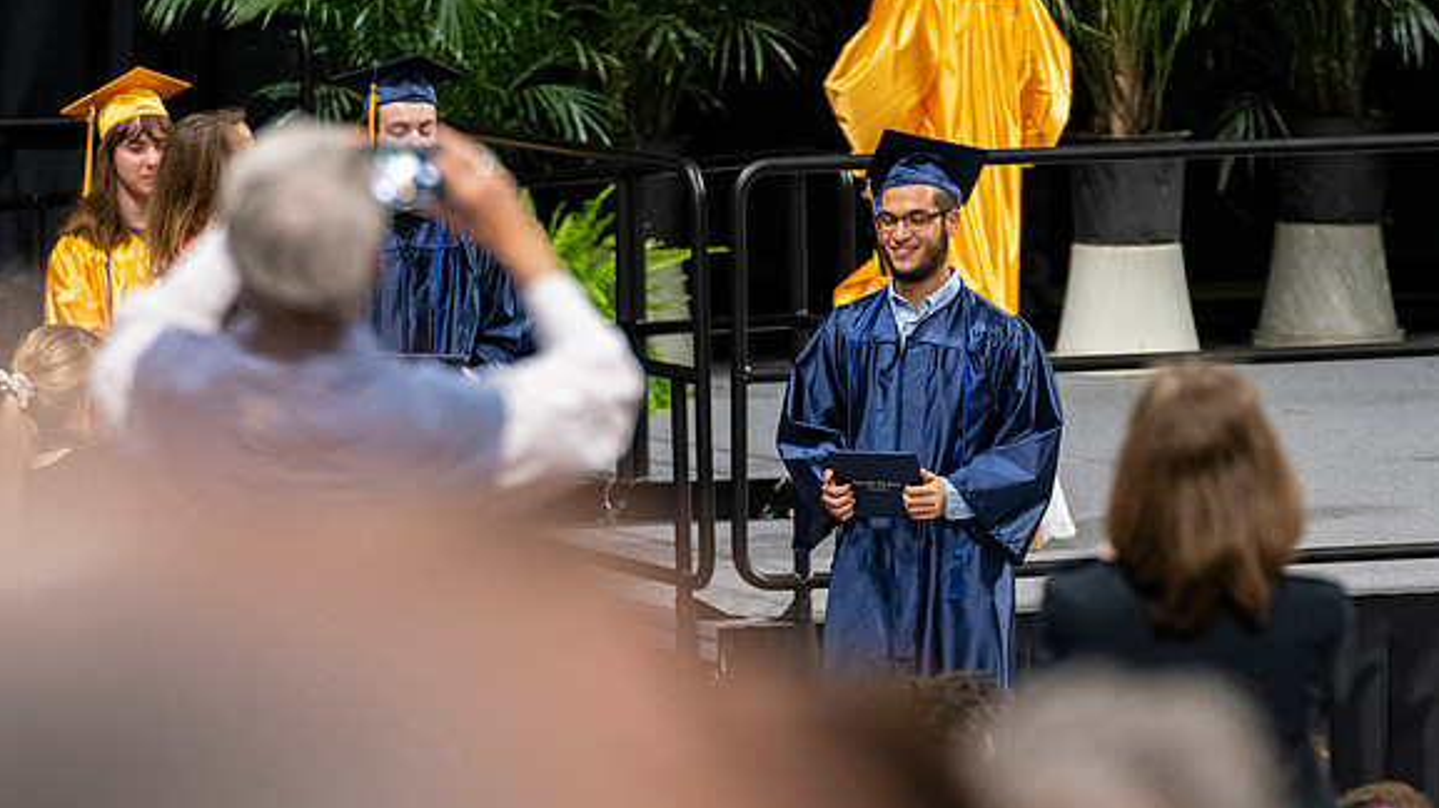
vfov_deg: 3.3
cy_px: 516
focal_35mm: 372
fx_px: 14188
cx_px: 903
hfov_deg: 5.8
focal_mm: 200
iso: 2000
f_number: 4
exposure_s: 1/200
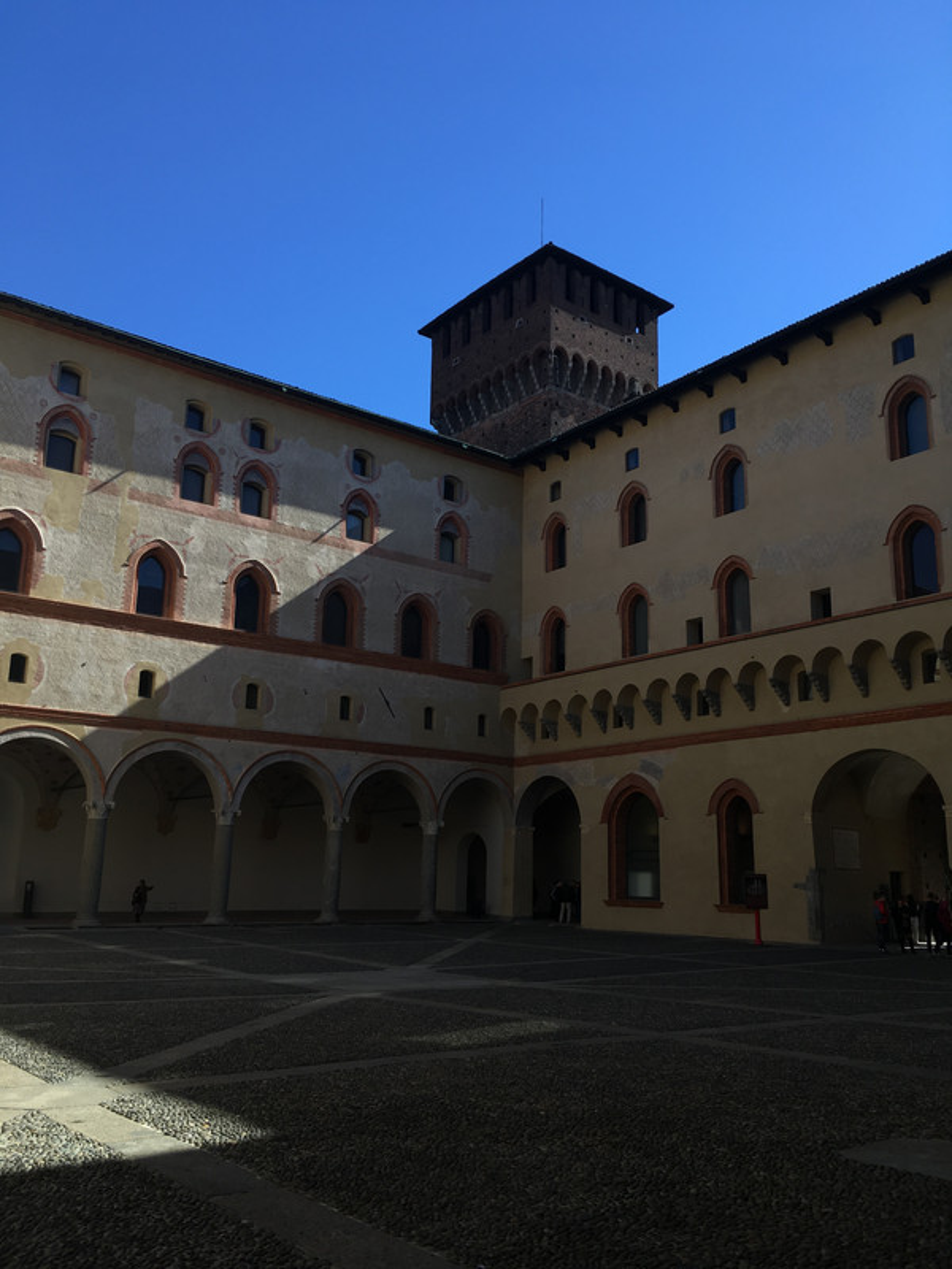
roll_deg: -0.7
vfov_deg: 61.7
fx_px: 1063
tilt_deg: +13.3
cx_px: 476
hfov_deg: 48.2
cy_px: 634
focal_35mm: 29
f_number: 2.2
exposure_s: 1/605
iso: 25
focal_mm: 4.15
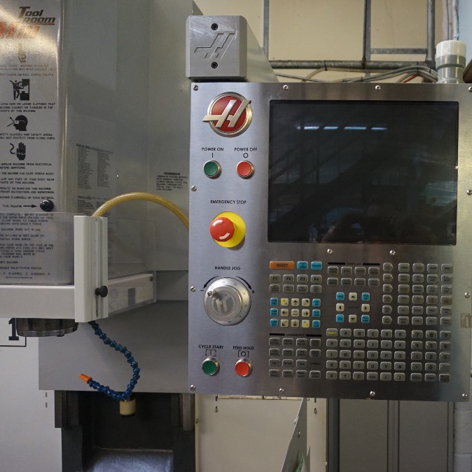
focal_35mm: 31
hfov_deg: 50.3
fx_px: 478
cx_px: 356
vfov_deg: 52.5
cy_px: 236
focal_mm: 16
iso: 1600
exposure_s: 1/160
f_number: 3.5
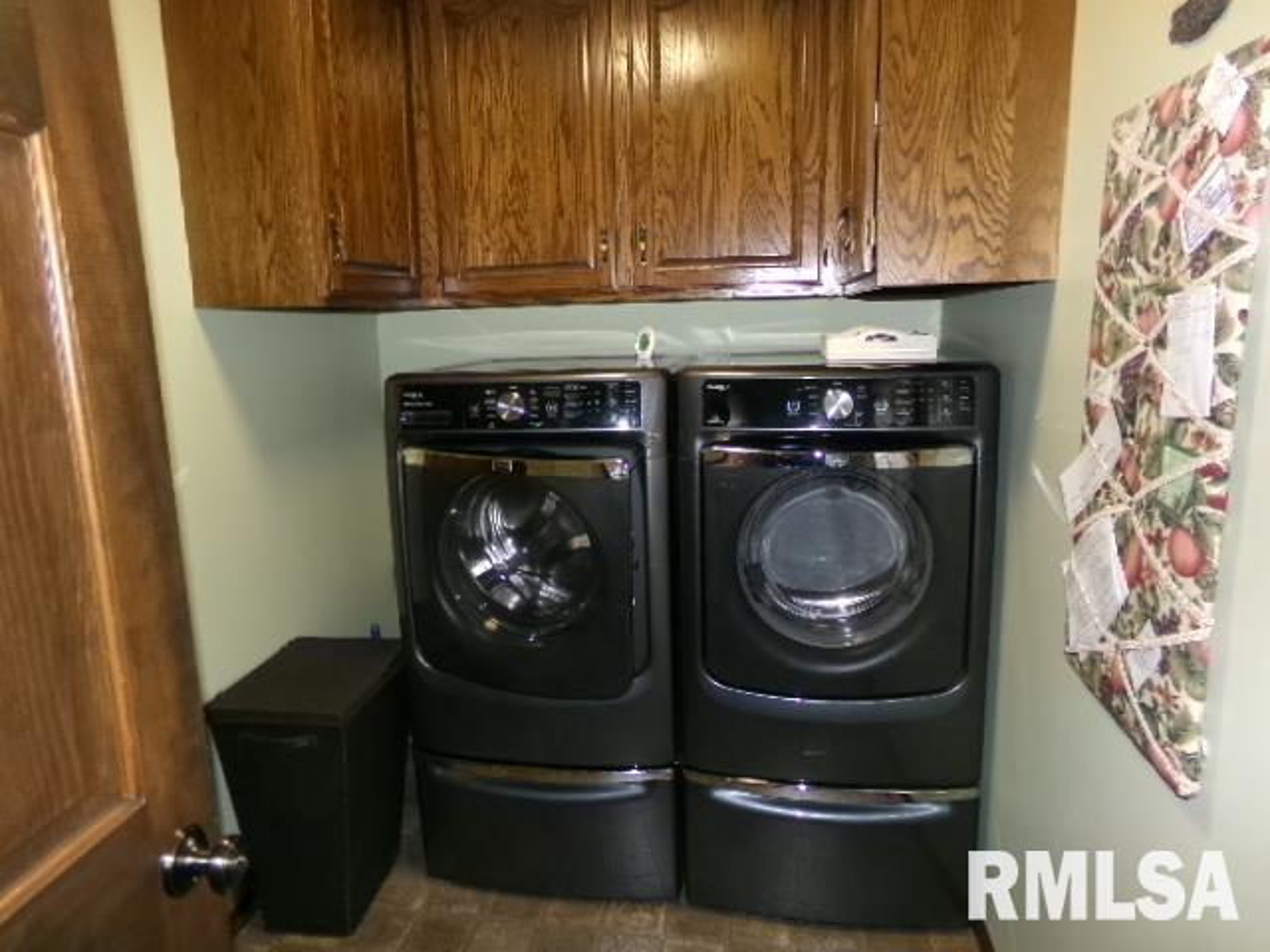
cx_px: 635
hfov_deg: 71.6
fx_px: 881
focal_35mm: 24
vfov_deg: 56.8
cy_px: 476
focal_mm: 4.3
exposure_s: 1/34
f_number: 3.7
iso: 200
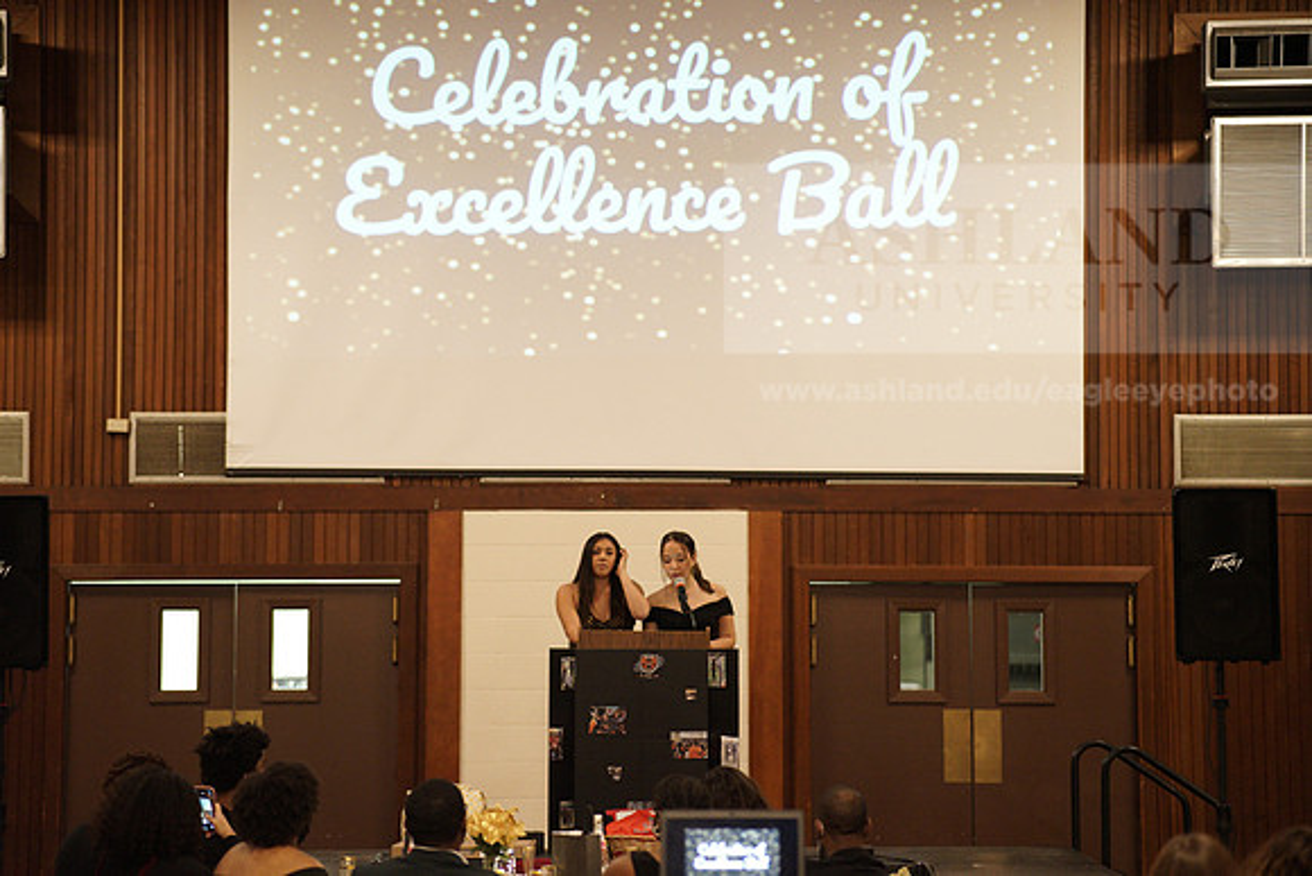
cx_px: 656
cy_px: 438
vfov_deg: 16.1
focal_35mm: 85
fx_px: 3098
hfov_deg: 23.9
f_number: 1.8
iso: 3200
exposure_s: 1/100
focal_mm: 85
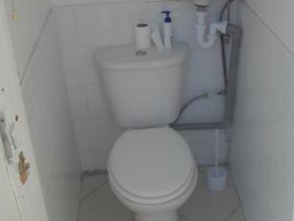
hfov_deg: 38.9
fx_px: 416
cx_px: 157
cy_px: 60
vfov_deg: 29.3
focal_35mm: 49
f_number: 3.5
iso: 100
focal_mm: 4.6
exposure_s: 1/320
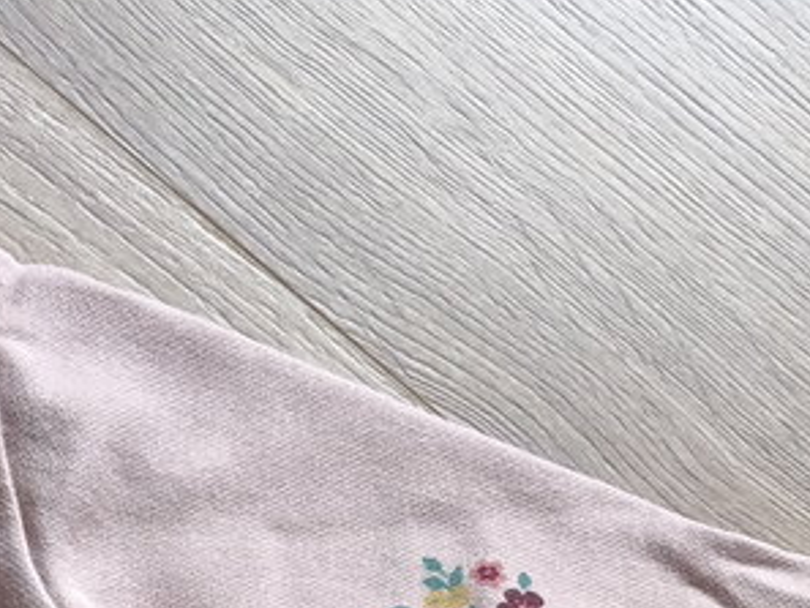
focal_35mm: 96
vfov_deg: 13.1
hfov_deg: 18.4
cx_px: -352
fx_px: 2247
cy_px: 1249
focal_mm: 6.57
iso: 500
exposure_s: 1/50
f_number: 1.6
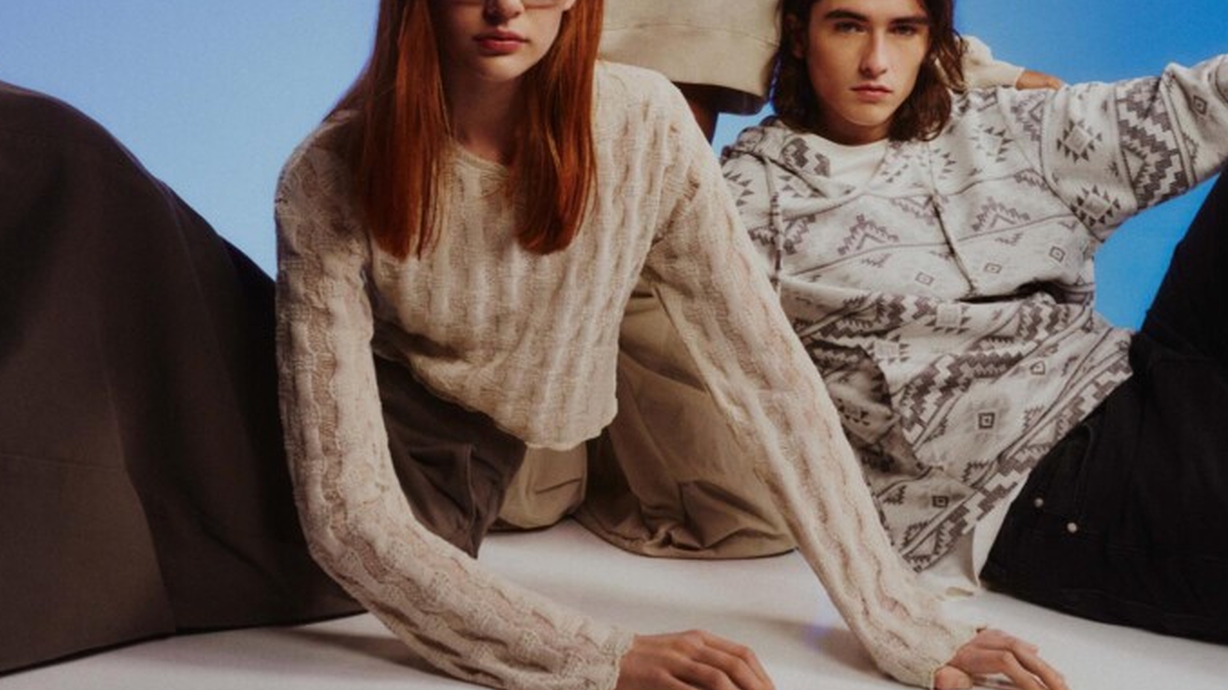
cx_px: 668
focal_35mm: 38
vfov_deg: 30.5
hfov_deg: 52.7
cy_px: 148
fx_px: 1237
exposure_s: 1/200
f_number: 7.1
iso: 400
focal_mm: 24
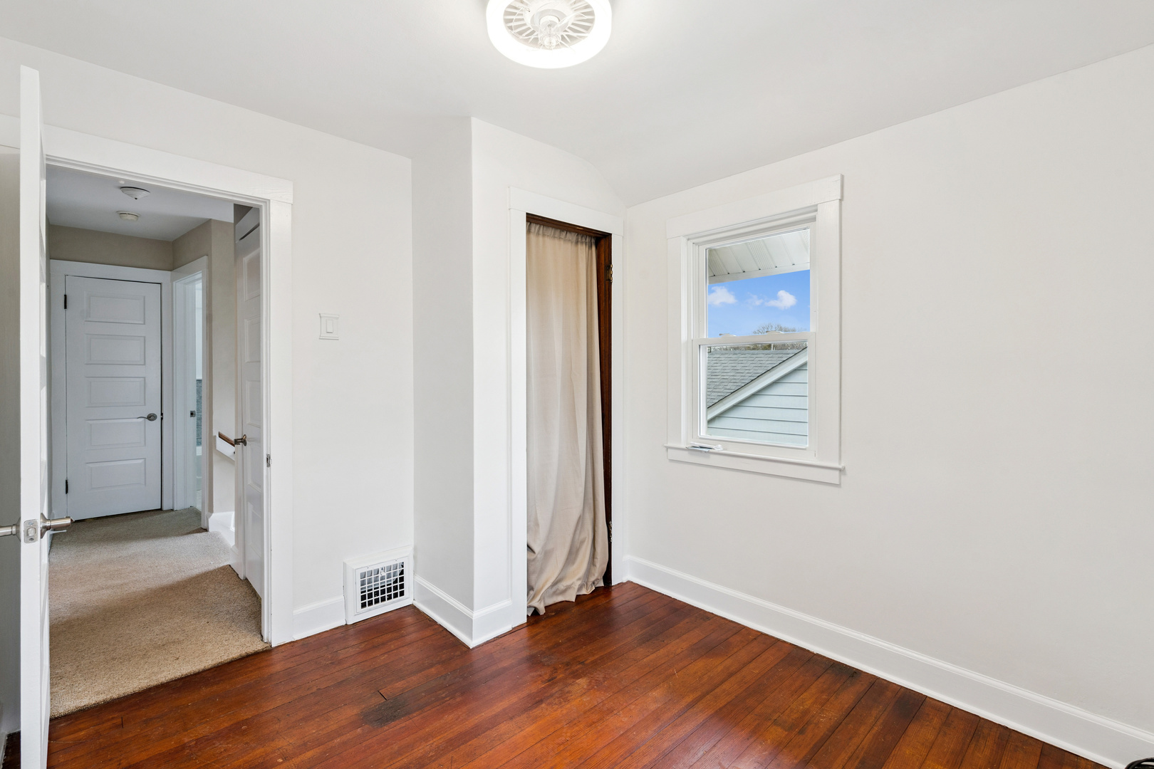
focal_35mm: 16
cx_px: 577
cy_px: 384
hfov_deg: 96.7
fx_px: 513
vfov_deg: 73.7
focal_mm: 16
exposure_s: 1/20
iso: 400
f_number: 9
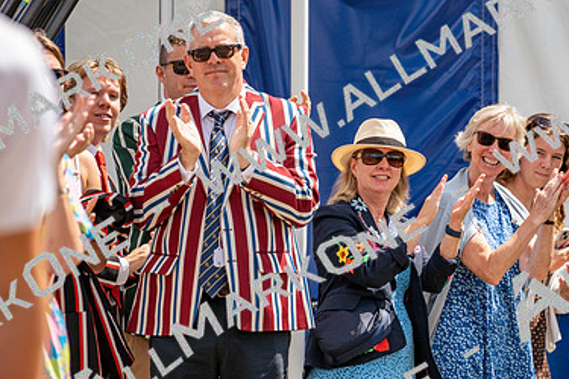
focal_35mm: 309
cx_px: 382
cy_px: 199
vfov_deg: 4.4
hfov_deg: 6.7
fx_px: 4884
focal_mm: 200
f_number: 4
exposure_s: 1/2500
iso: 200
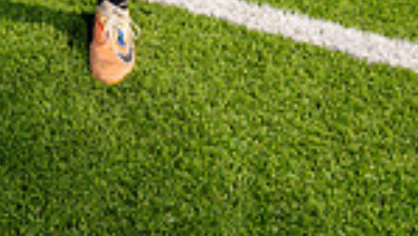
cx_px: 20
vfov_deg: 12.5
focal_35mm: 76
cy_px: -332
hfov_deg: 26.6
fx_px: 843
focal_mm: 24
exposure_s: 1/125
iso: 50
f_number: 7.1
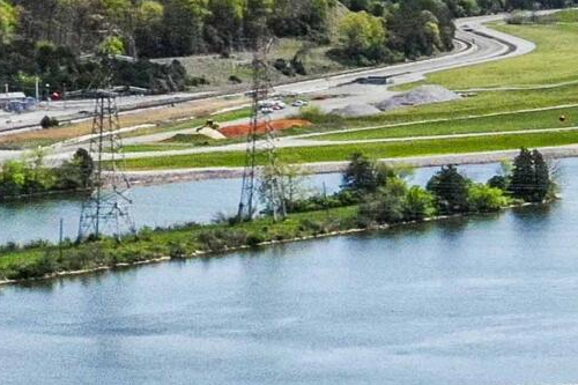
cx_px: 1351
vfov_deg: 8.1
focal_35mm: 168
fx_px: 2696
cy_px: 489
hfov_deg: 10.6
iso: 400
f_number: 8
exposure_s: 1/1600
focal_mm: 10.26
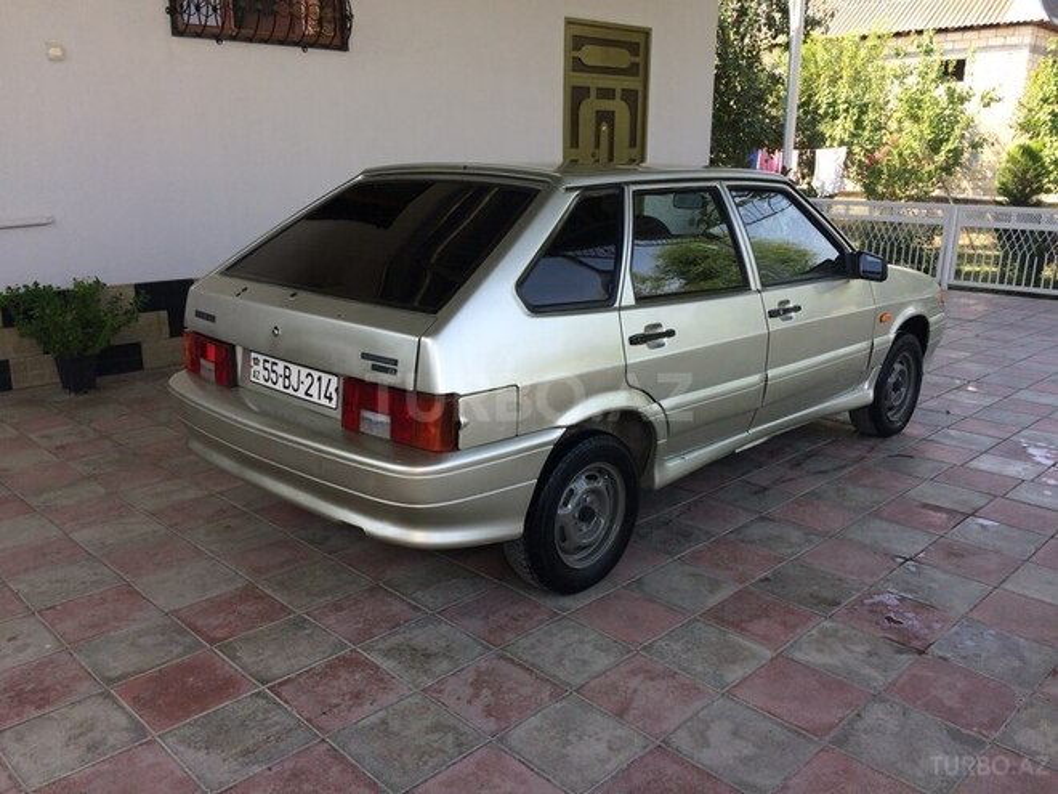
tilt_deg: -16.7
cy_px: 397
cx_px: 529
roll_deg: -0.1
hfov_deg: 61.7
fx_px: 886
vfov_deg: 48.2
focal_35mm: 29
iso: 32
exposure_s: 1/357
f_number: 2.2
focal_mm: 4.15
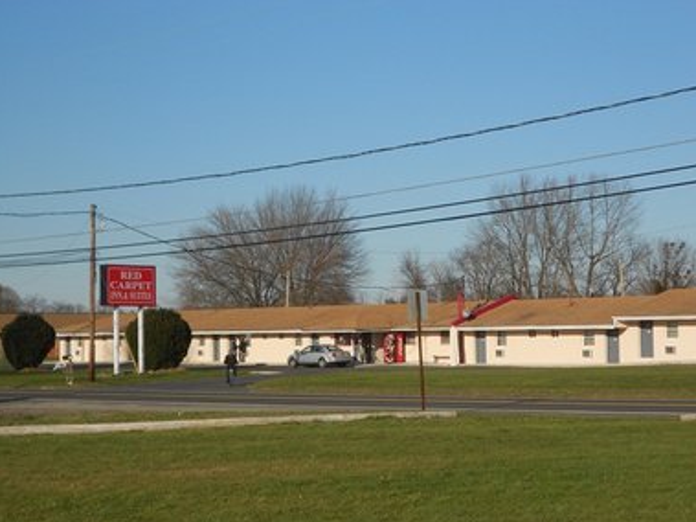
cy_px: 263
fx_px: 1548
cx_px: 347
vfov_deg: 19.1
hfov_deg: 25.3
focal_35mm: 77
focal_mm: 13.5
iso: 80
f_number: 5.8
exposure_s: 1/640
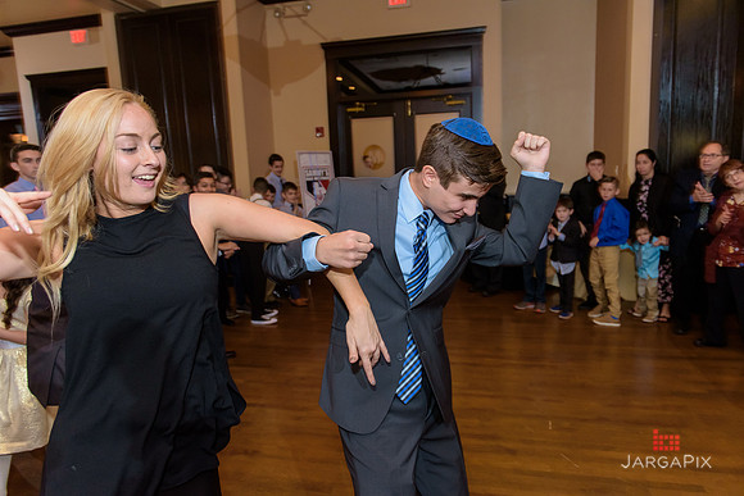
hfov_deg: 73.7
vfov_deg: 53.2
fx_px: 496
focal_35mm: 24
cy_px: 248
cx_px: 372
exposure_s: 1/125
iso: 1600
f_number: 3.2
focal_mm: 24
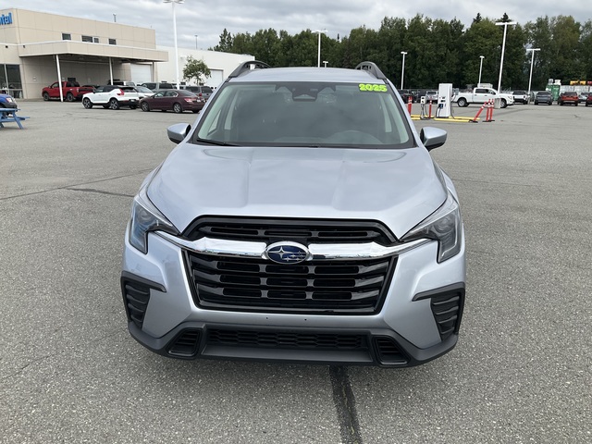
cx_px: 296
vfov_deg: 48.2
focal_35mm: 29
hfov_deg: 61.7
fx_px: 496
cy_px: 222
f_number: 1.8
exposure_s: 1/1490
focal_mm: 3
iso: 25
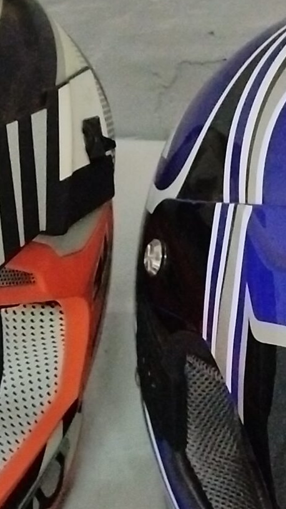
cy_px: 414
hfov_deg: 13.6
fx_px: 1201
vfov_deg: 23.5
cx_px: 99
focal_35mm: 89
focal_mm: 4.25
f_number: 1.8
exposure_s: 1/95.1
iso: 7000
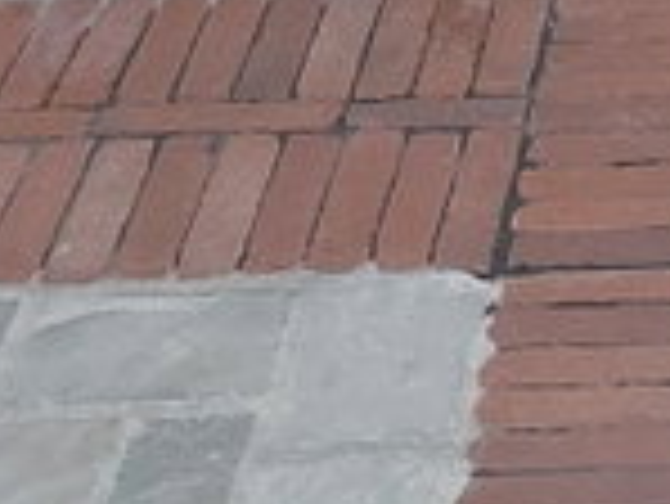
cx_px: 1115
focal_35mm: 152
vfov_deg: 8.5
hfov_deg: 12.1
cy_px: -896
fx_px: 2944
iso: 20
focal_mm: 4
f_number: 1.8
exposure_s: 1/331
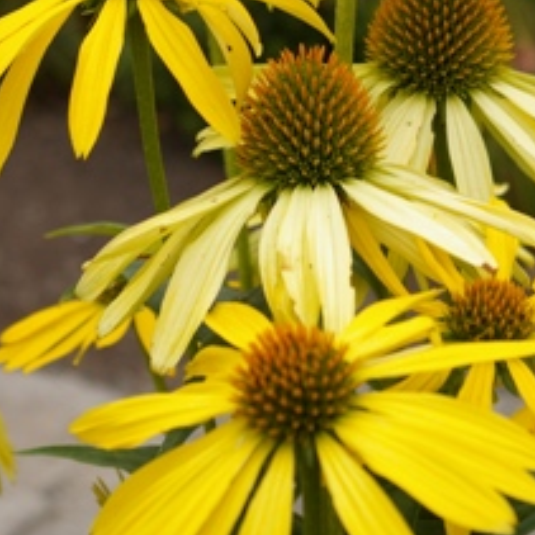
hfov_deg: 14.3
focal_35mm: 122
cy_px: 18
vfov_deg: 14.1
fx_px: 2132
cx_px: 335
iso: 200
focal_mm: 45
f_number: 6.7
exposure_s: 1/350
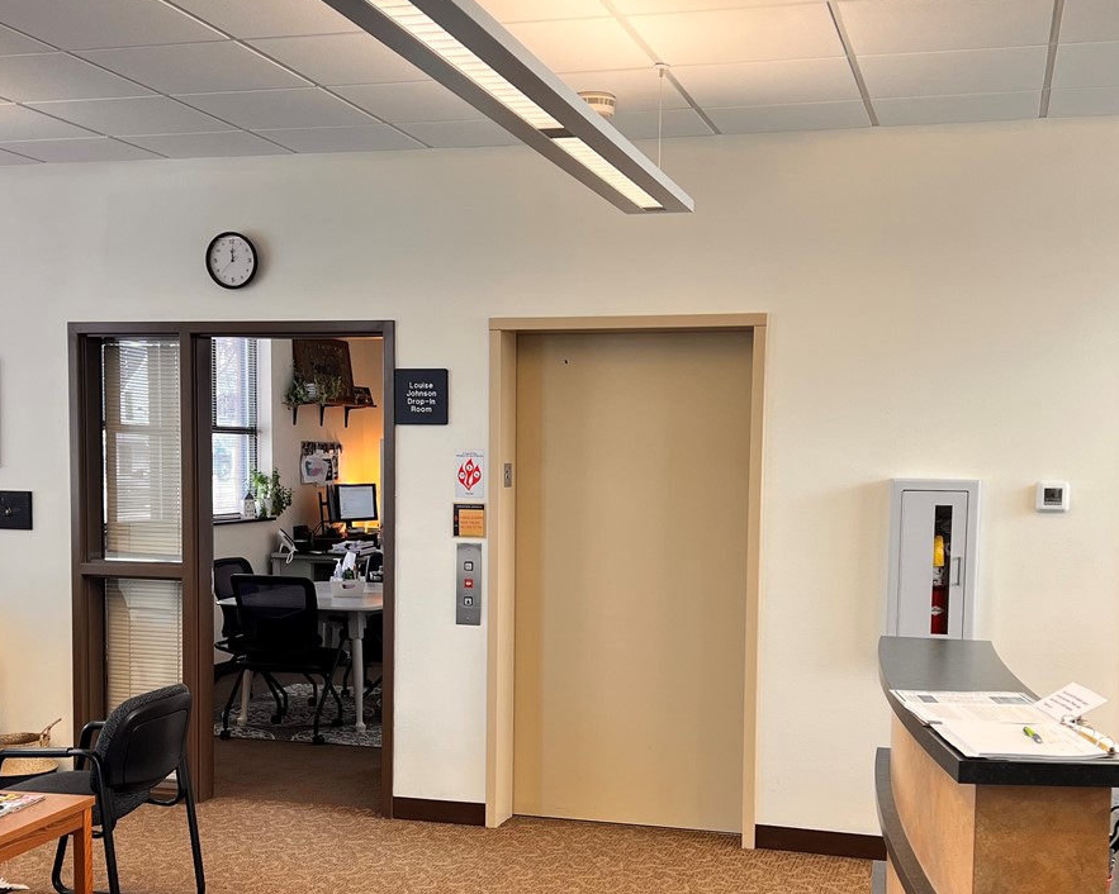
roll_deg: -1.0
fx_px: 1523
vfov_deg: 32.5
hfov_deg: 40.3
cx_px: 575
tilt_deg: -5.1
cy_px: 580
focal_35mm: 46
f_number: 1.5
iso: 64
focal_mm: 5.7
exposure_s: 1/121
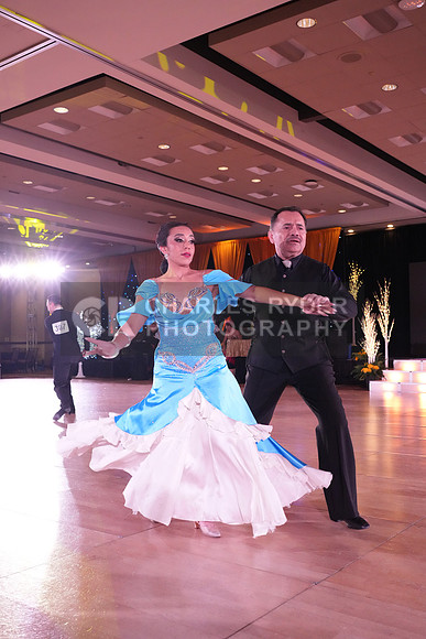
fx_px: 603
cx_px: 213
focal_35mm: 34
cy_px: 320
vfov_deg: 55.8
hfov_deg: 38.9
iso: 6400
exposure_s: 1/400
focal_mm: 34
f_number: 5
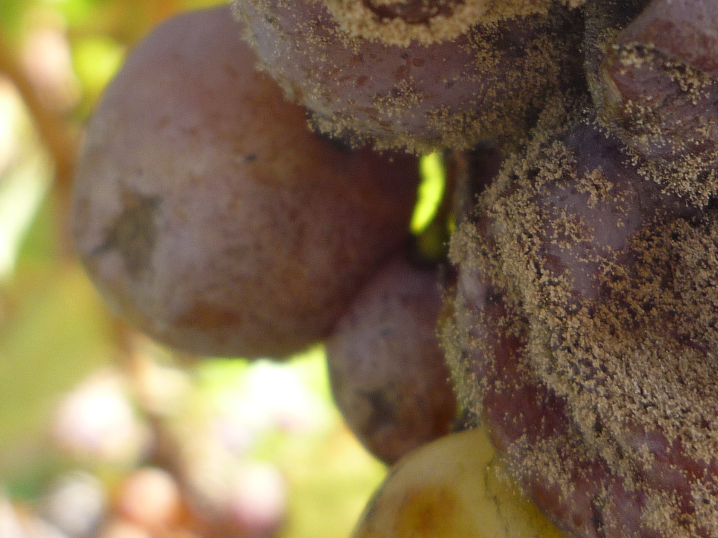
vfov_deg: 21.8
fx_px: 1348
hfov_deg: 29.5
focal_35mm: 65
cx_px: 510
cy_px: 6
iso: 100
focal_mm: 5.2
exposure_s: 1/100
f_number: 3.5
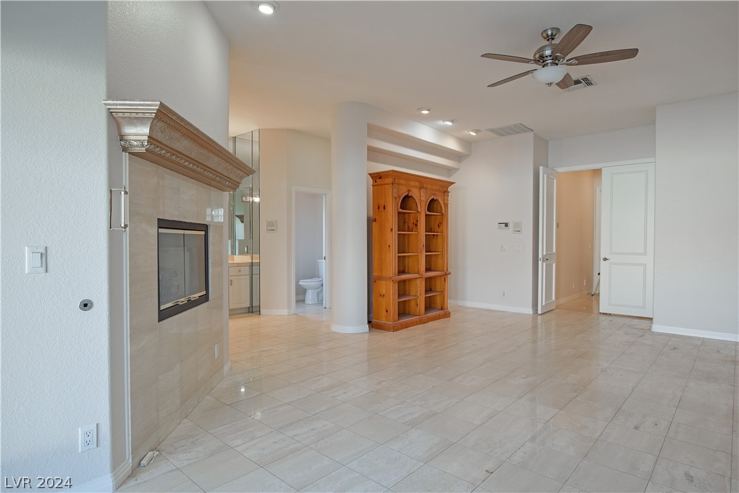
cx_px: 370
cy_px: 246
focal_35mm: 20
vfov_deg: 63.2
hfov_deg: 85.4
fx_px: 400
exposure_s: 1/20
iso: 400
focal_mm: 13
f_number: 8
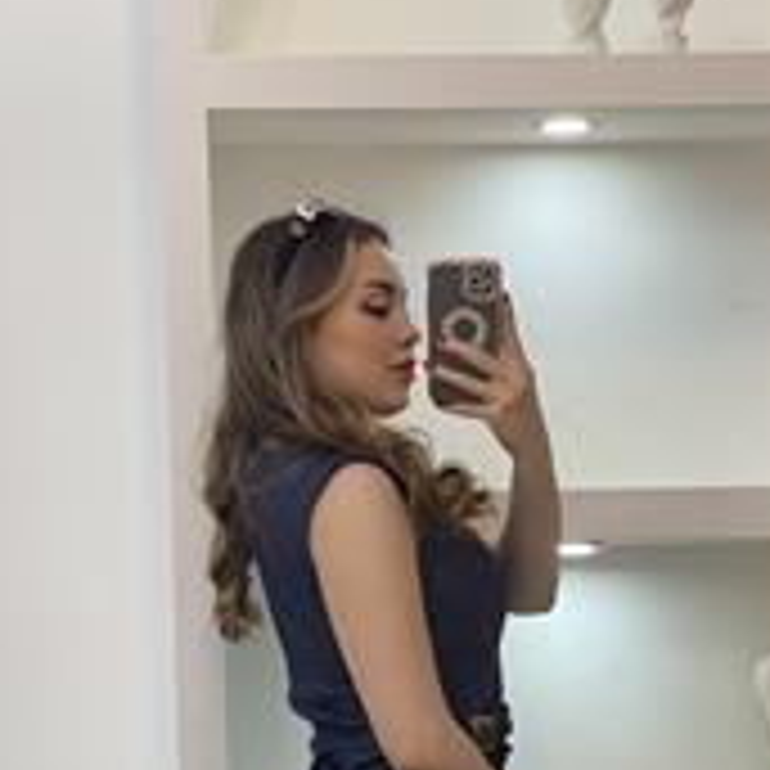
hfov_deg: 15.7
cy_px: 894
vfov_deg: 15.2
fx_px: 2793
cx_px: 383
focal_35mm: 111
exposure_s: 1/100
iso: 80
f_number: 2
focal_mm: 6
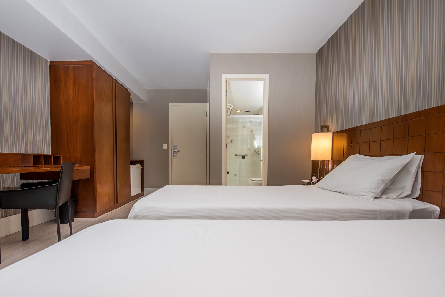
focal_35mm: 15
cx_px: 216
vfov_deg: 77.3
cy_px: 157
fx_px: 185
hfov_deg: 100.3
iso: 100
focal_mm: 14
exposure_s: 1/25
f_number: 6.3
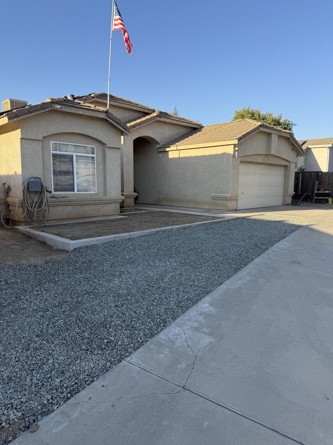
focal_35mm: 24
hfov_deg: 56.8
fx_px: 308
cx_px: 166
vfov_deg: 71.6
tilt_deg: -6.9
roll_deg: -1.2
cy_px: 222
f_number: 1.78
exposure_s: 1/1314
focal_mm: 6.76
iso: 80
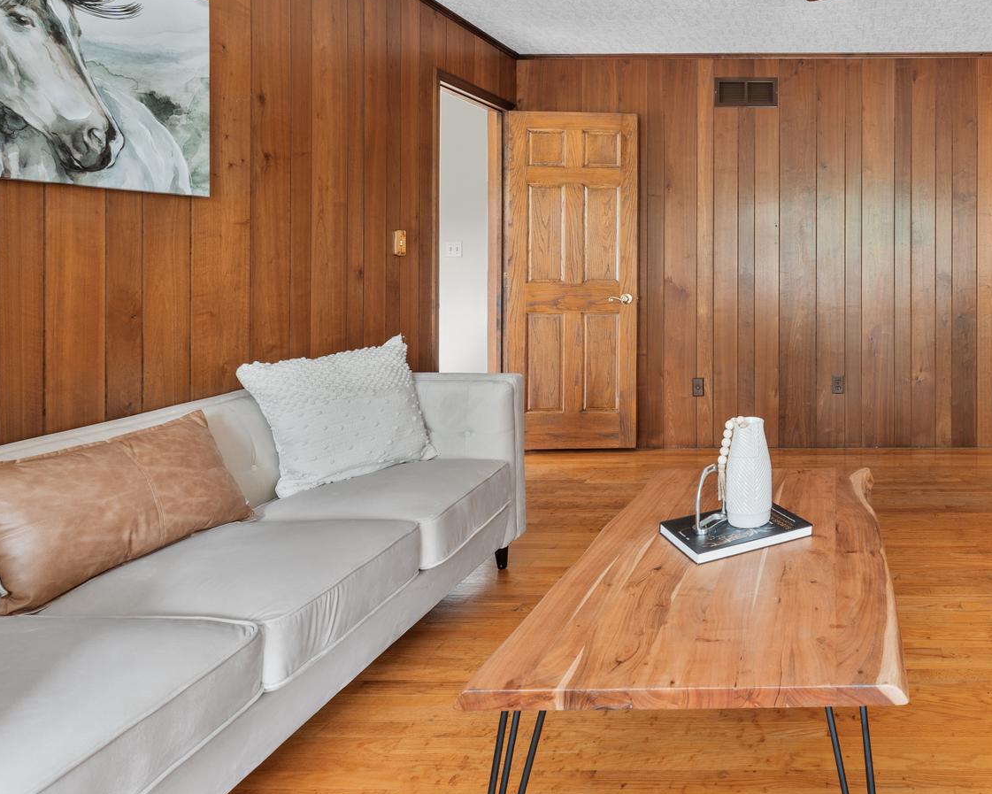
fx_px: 705
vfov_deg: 57.5
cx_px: 845
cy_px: 267
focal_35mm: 24
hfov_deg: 62.0
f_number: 8
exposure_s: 1
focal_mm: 14
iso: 100
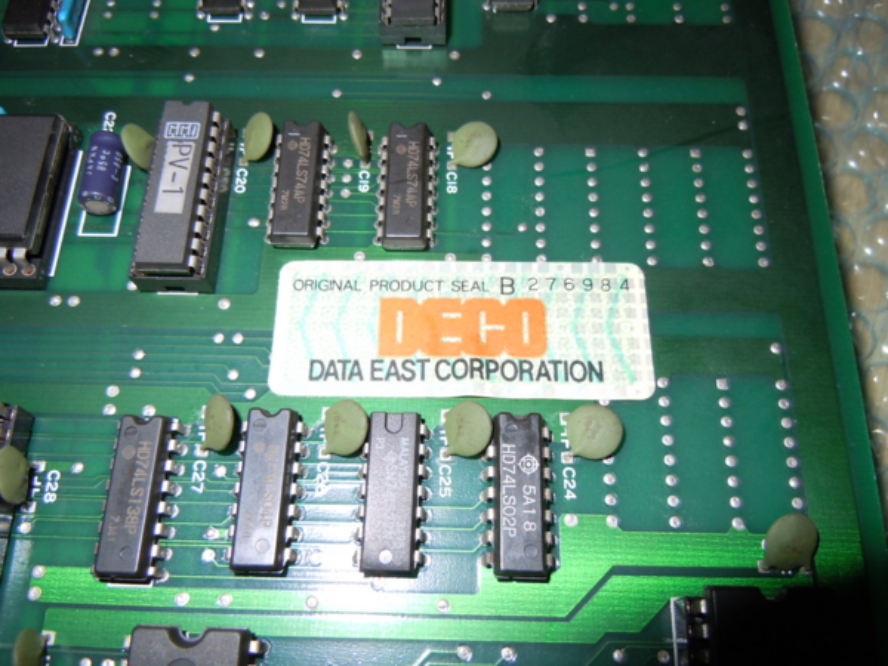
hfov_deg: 60.0
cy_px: 333
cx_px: 444
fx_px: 770
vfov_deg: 46.8
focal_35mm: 30
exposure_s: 1/30
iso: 100
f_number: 3.5
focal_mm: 5.4
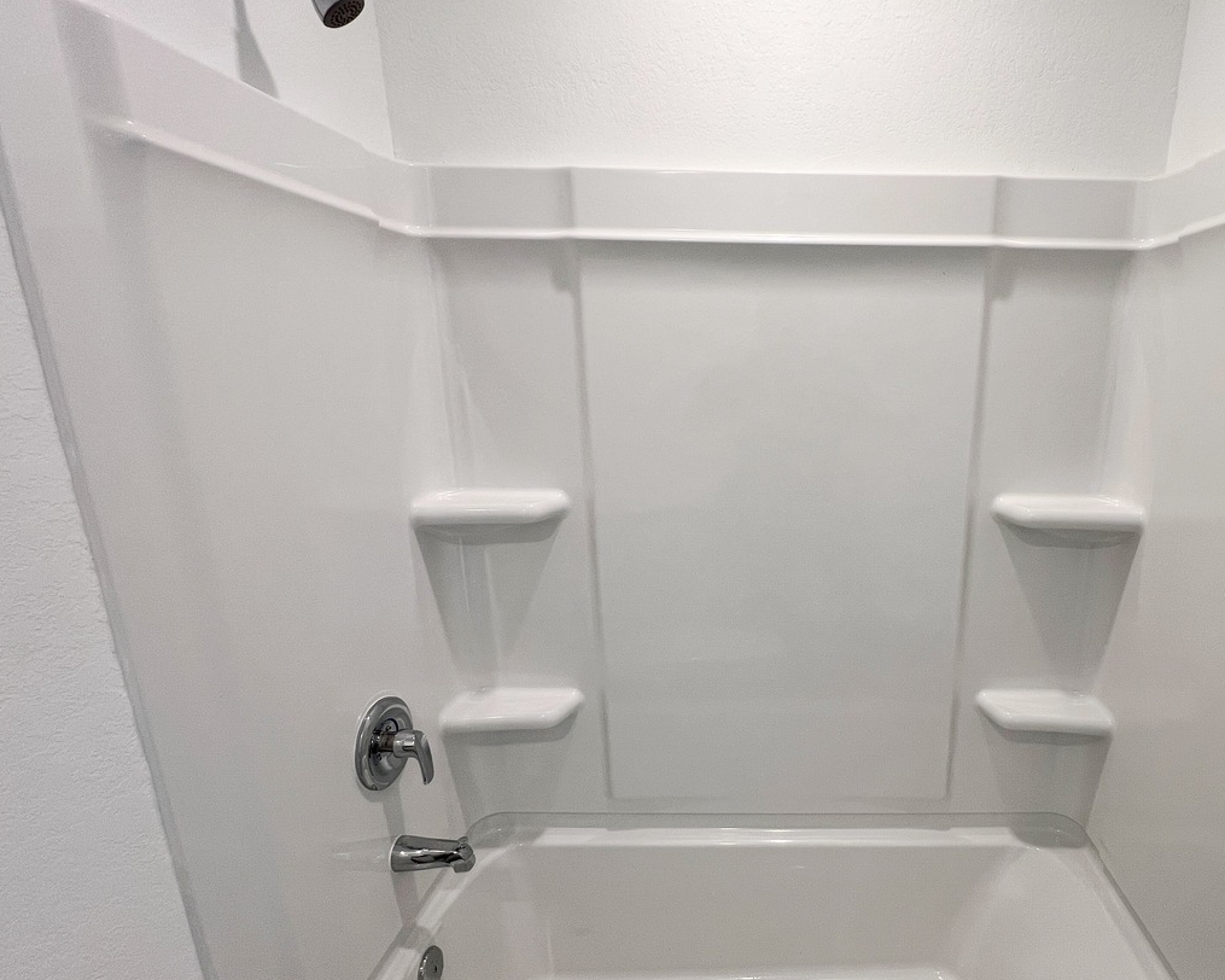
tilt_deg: -15.7
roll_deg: -0.6
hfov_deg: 83.9
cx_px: 798
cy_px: 558
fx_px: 653
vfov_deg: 73.4
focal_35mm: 18
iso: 100
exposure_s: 1/120
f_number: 1.8
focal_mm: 1.57
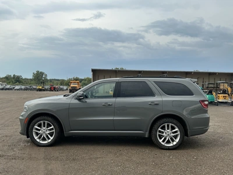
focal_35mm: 28
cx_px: 116
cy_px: 88
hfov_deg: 63.4
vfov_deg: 49.7
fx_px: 188
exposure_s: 1/1626
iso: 25
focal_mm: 3
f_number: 1.8
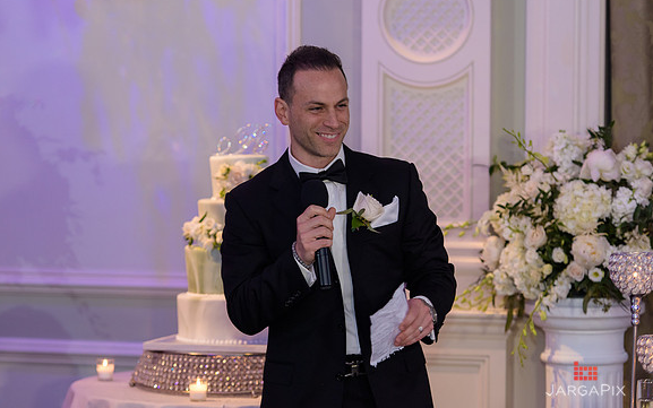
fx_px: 2225
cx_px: 326
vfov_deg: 10.5
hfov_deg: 16.7
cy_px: 202
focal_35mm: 125
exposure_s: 1/125
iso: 1600
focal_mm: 122
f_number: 3.2
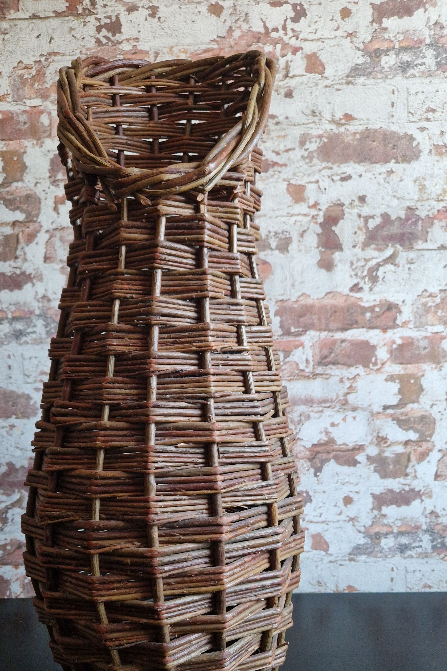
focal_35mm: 30
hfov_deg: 43.5
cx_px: 192
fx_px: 559
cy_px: 418
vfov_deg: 61.1
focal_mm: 5.4
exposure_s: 1/50
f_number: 1.8
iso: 500
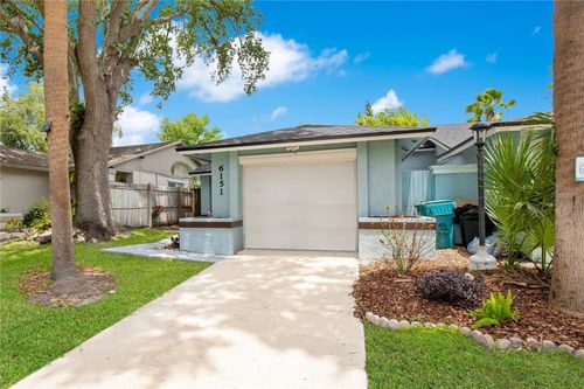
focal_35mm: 16
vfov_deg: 73.7
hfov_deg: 96.8
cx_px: 292
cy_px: 194
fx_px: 259
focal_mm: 16
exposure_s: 1/125
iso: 100
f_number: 9
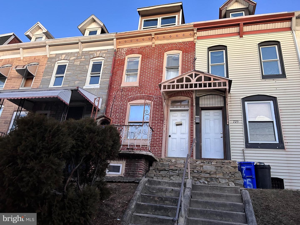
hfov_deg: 67.3
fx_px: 225
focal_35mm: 26
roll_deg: -4.9
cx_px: 150
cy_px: 112
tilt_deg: +22.2
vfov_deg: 53.1
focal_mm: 5.7
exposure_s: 1/60
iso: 400
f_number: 1.5
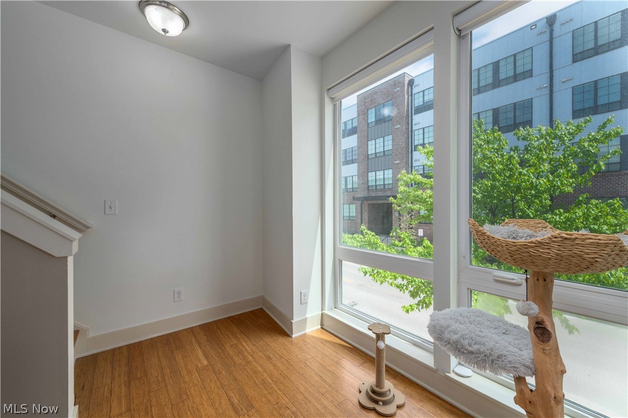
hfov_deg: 104.3
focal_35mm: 14
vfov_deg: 81.1
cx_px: 314
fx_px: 244
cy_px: 209
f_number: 8
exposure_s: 1/200
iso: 125
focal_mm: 14
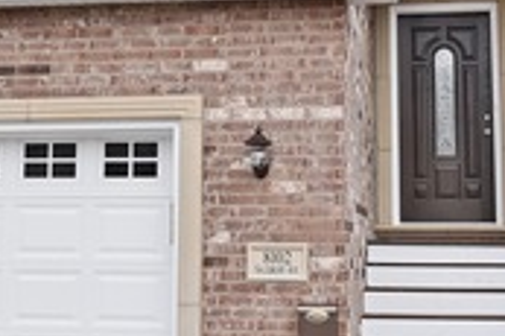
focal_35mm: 89
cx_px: 216
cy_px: 42
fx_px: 1247
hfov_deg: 22.9
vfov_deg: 15.2
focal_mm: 24
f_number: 11
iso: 800
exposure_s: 1/400
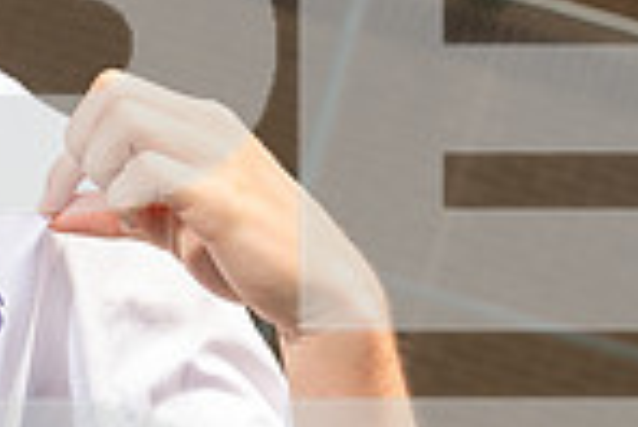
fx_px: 4506
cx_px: -302
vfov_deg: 5.4
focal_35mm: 254
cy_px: 106
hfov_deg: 7.9
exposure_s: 1/250
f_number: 8
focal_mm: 65
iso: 100
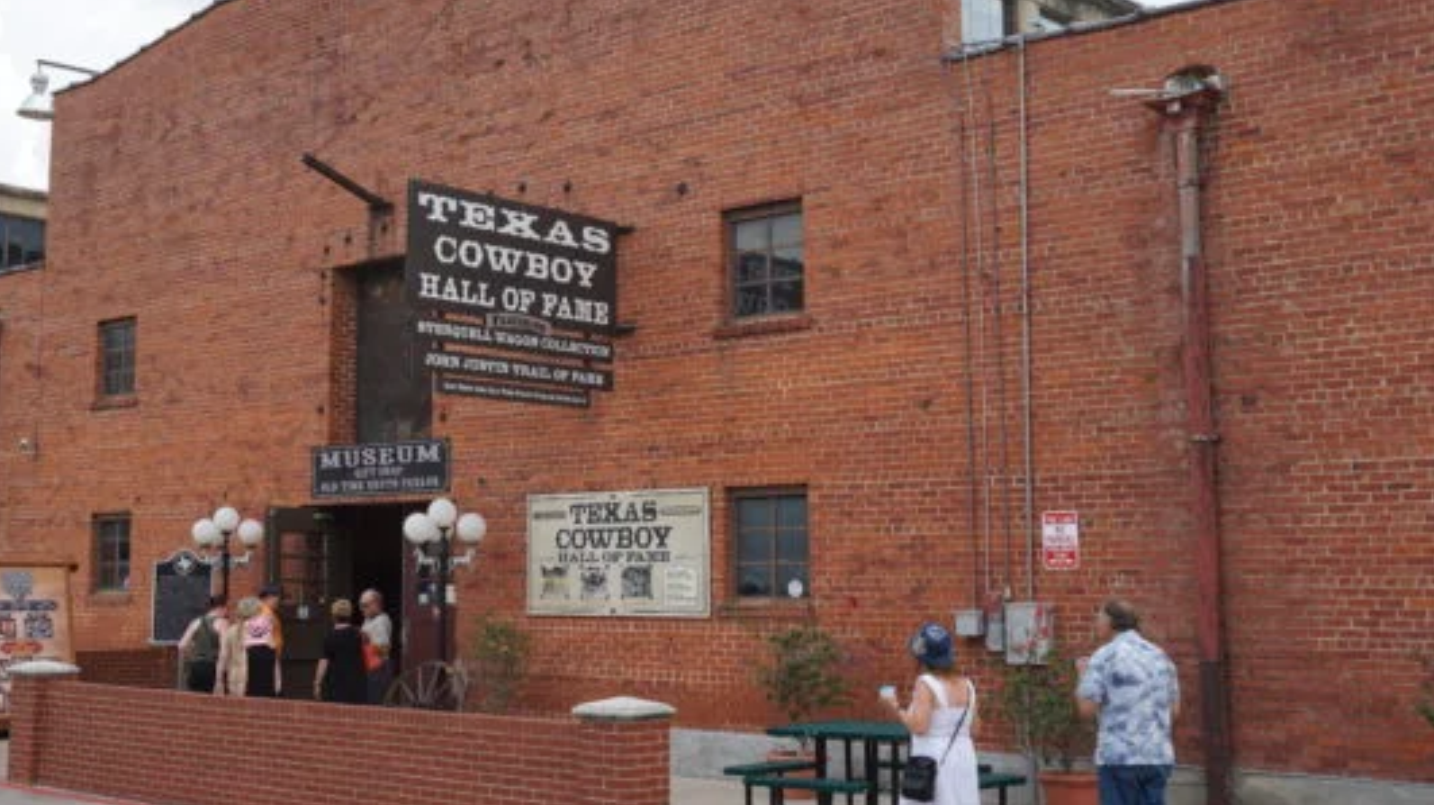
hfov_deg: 42.9
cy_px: 335
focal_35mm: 48
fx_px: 1815
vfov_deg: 25.0
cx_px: 573
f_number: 8
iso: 100
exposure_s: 1/160
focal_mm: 21
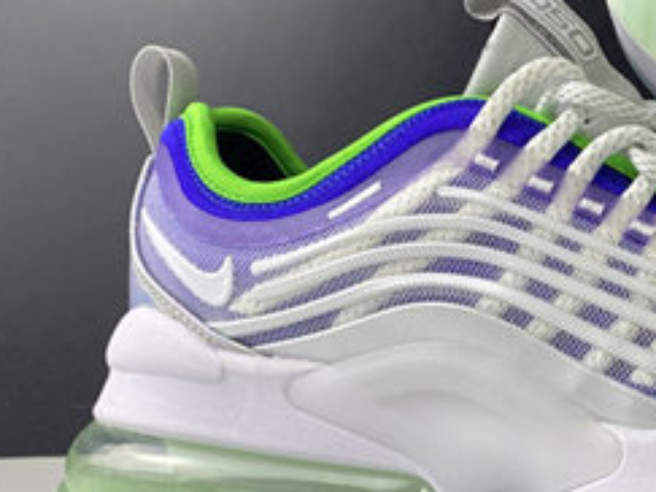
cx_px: 777
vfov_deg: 19.6
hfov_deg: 23.8
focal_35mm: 75
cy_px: 315
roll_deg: +0.2
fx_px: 1421
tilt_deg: +2.9
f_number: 1.8
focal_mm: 4.25
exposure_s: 1/101
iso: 125
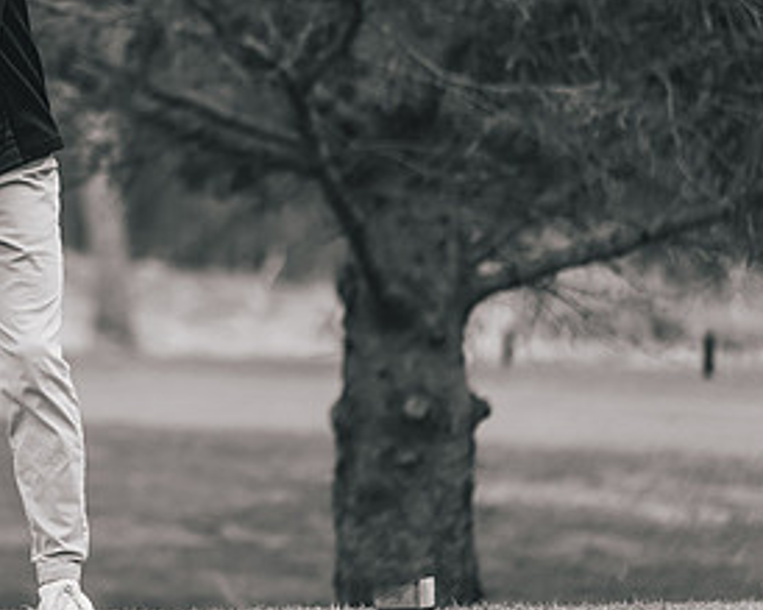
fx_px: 7878
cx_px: -123
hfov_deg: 5.5
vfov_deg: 4.4
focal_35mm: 349
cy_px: 139
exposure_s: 1/3200
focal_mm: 150
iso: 640
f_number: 2.8
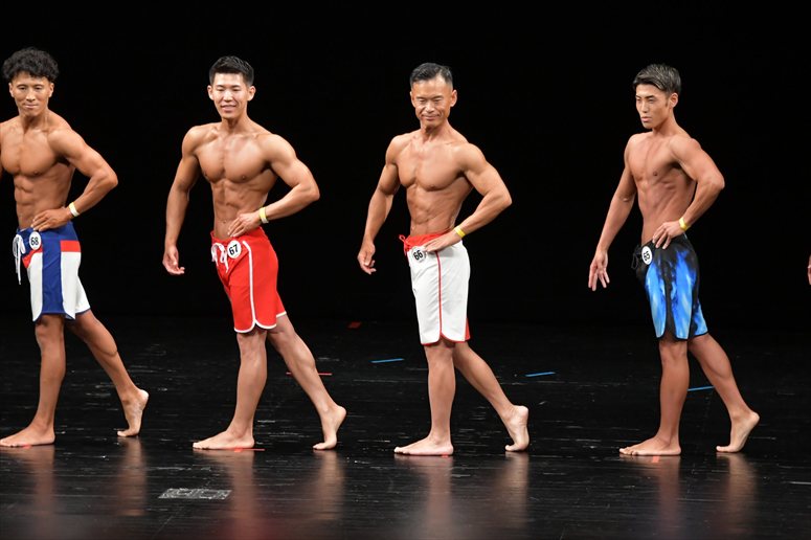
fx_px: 5404
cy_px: 270
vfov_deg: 5.7
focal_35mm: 240
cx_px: 406
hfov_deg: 8.6
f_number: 5.6
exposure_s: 1/400
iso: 3200
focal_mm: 160
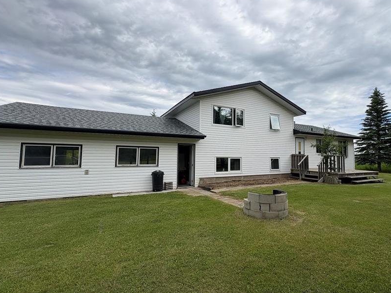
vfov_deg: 71.6
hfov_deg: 87.2
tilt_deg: +3.9
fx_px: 203
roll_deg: -0.8
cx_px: 223
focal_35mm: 18
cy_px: 143
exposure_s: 1/1748
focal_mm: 2.22
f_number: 2.2
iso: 50
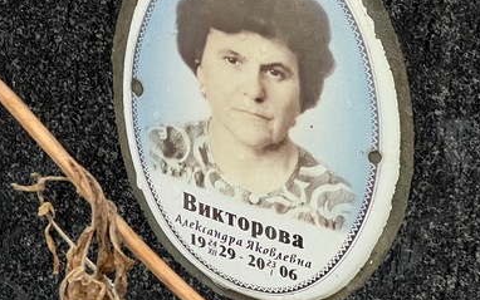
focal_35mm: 171
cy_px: 107
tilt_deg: -29.1
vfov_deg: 7.7
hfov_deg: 12.2
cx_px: 214
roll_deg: +2.8
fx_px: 2238
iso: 200
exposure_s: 1/84
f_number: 2.8
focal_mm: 9
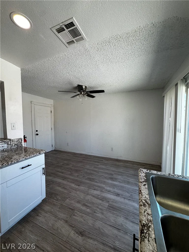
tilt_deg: -4.3
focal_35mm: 14
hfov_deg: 85.7
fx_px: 102
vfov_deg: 102.1
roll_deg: +1.4
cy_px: 126
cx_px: 94
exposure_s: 1/120
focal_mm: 2.22
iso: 80
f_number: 2.2
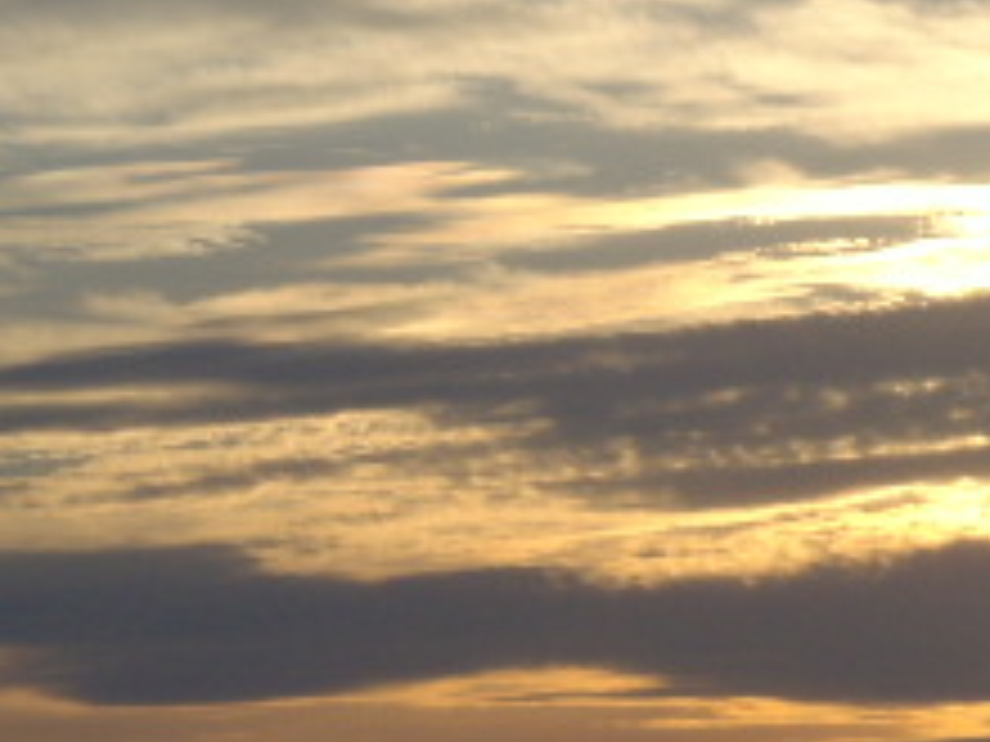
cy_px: 337
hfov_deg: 5.8
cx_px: 1071
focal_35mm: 340
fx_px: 9724
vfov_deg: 4.4
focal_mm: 19.8
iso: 80
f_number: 8
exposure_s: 1/250
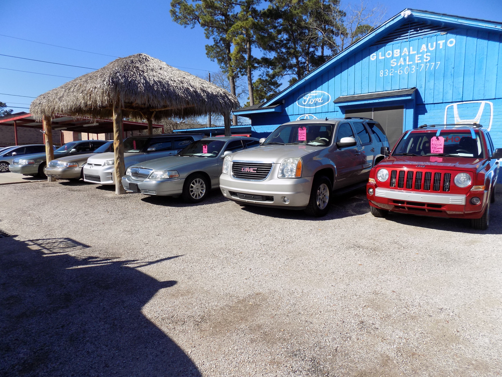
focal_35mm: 23
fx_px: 334
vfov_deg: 58.9
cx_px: 251
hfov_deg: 73.9
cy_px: 188
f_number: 3.1
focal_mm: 4
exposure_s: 1/1250
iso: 80
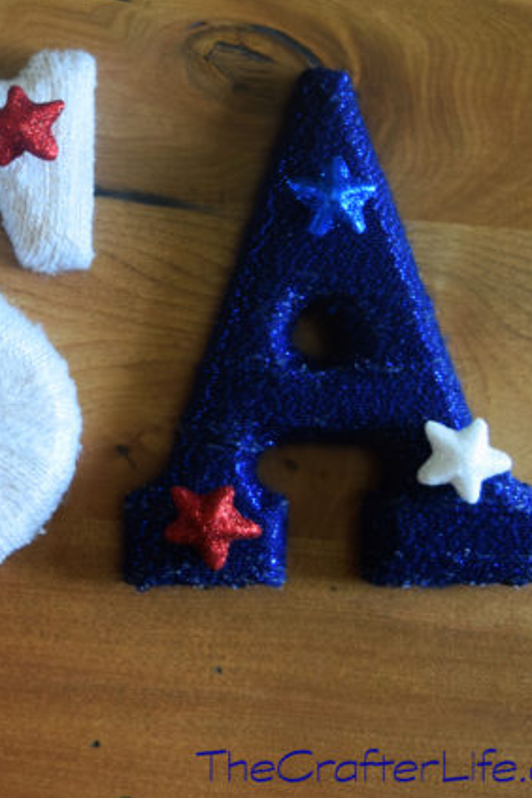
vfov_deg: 25.7
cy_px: 324
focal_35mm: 79
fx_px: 1749
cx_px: -83
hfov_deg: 16.7
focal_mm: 29
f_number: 4.2
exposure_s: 1/60
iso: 900
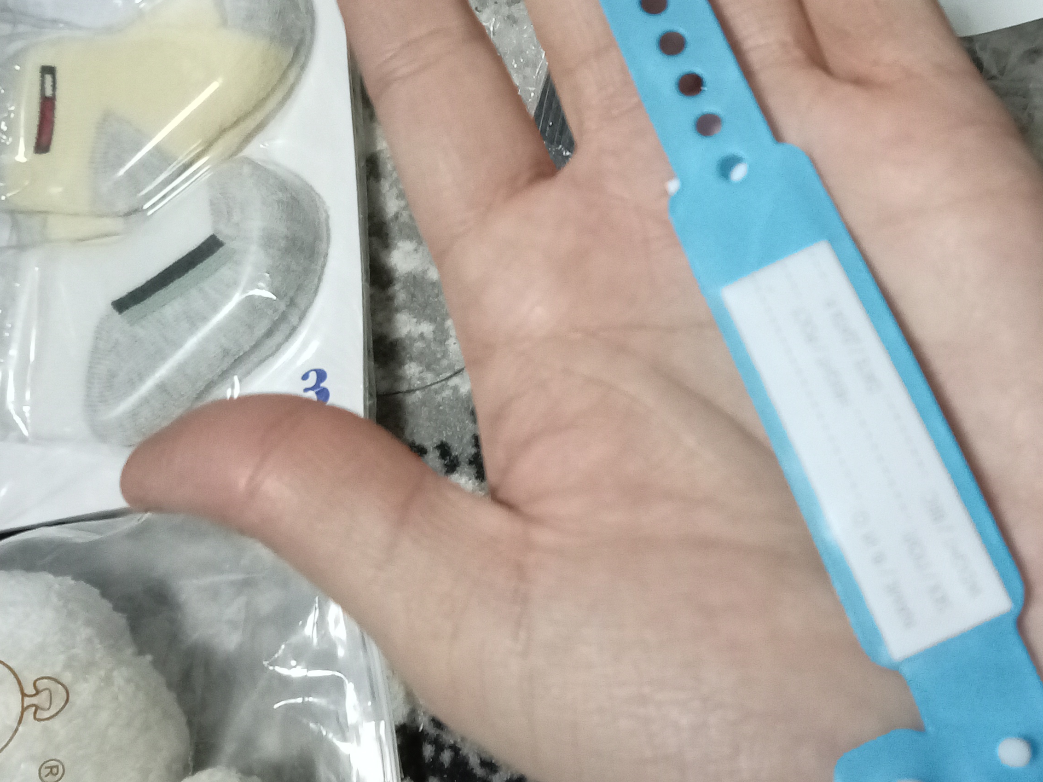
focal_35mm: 45
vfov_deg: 32.0
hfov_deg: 41.5
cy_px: 285
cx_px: 694
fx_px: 1356
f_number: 1.8
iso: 850
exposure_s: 1/25
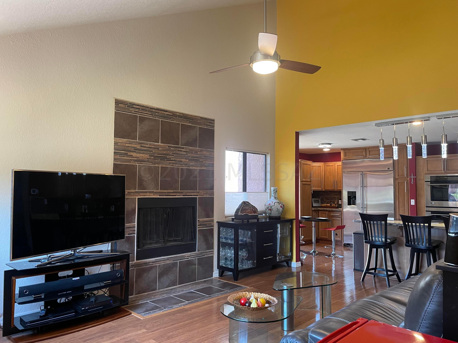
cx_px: 229
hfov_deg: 67.3
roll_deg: +0.0
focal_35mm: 26
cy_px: 172
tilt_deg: +3.9
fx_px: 344
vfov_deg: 53.1
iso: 160
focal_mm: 4.2
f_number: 1.6
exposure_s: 1/60
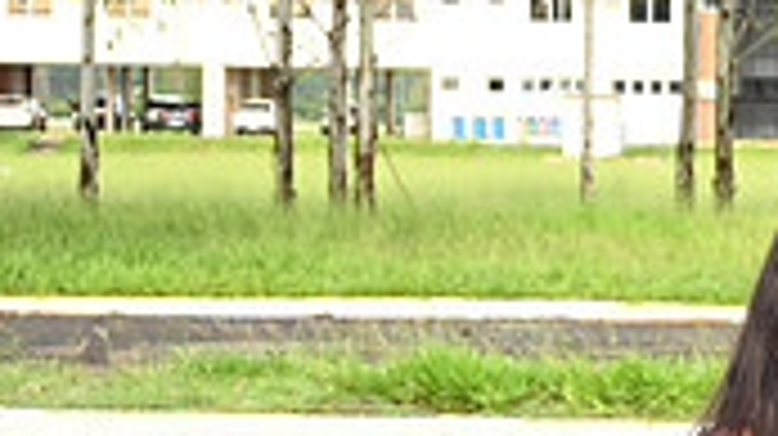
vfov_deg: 5.9
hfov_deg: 10.1
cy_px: 425
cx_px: 1205
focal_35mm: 206
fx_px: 4241
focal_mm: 39
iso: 640
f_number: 6.3
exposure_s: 1/250
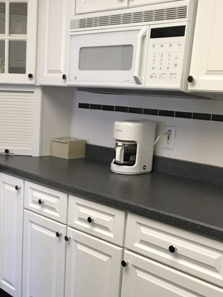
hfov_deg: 27.1
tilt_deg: -17.3
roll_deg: -1.8
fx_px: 447
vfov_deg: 36.3
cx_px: 26
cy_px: 206
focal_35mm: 52
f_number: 1.8
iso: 40
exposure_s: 1/30
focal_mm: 3.99
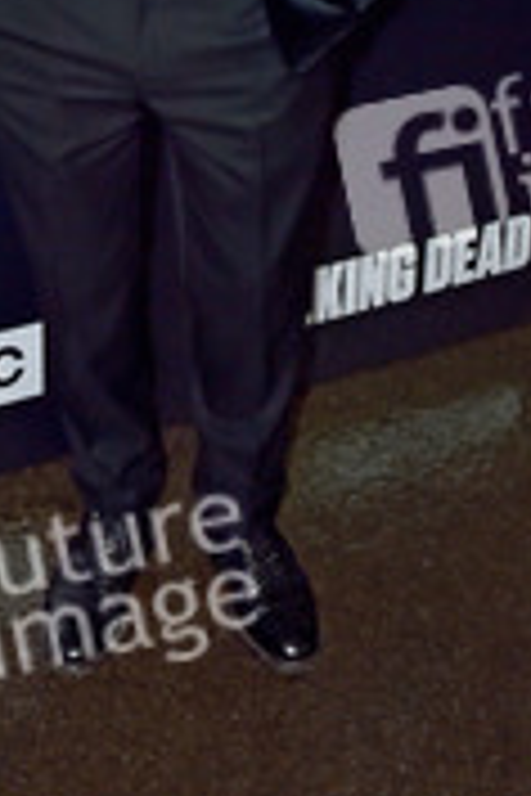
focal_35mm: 61
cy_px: -72
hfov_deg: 22.1
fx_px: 1350
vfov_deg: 29.7
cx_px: 160
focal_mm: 27
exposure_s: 1/200
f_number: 5.6
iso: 400
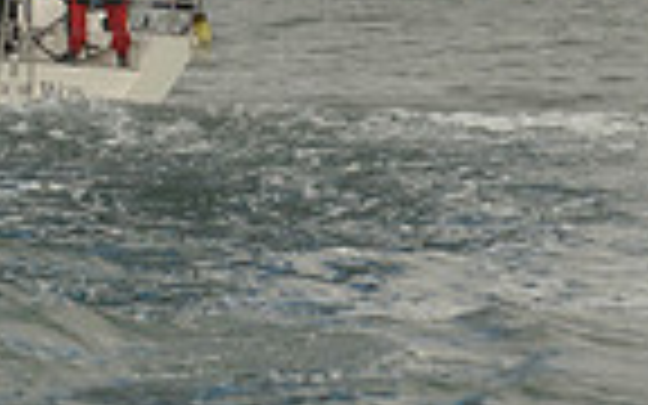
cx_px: 2
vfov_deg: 3.3
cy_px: -886
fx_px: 6905
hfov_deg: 5.4
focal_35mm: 391
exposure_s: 1/1250
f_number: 6.3
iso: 400
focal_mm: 95
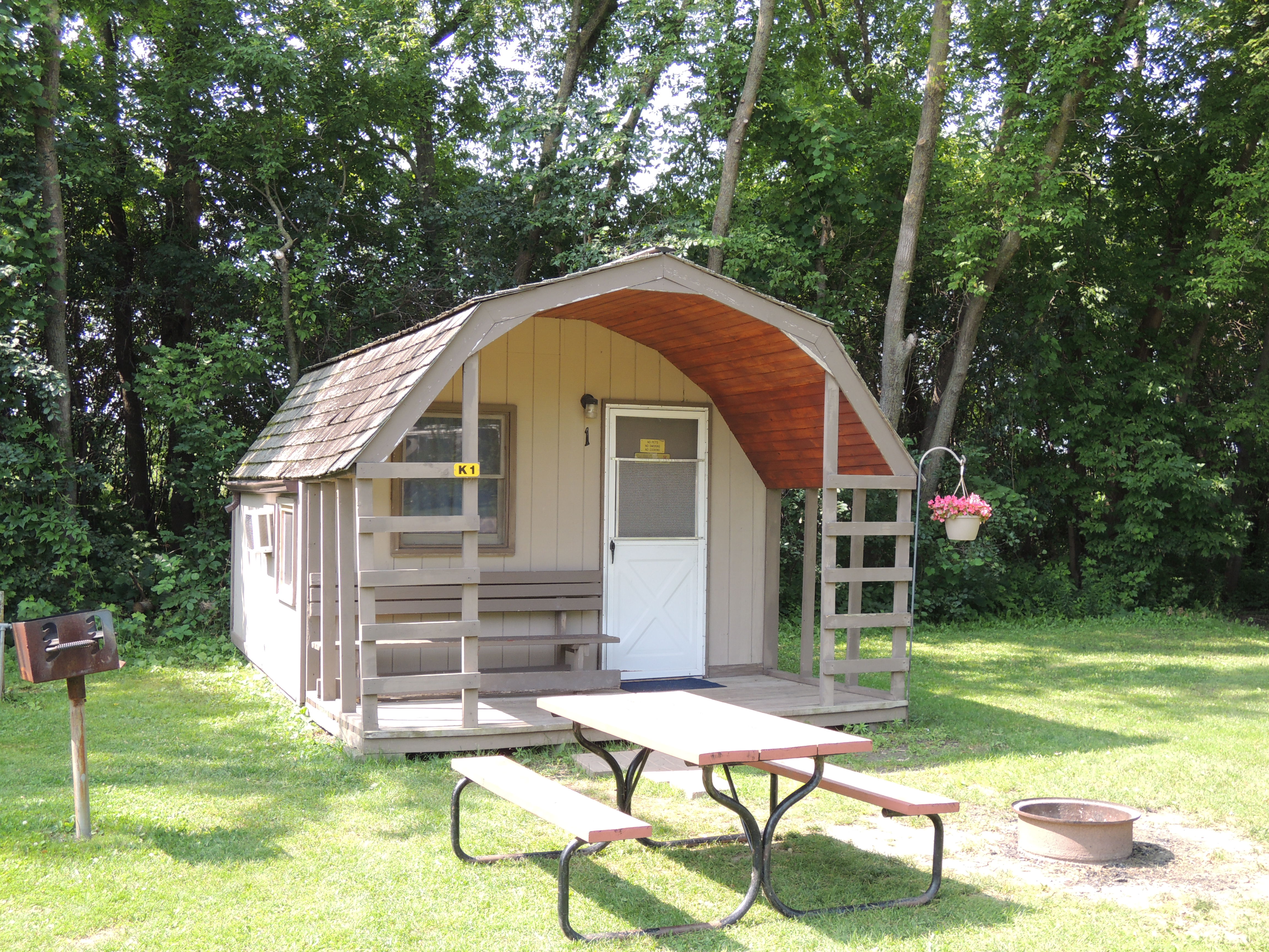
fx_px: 1466
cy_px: 476
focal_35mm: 40
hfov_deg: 46.8
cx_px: 634
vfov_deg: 36.0
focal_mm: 7.2
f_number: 3.3
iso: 100
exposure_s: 1/125
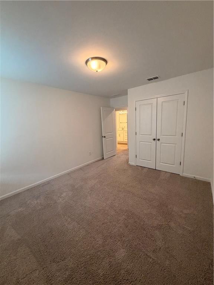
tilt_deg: -9.3
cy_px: 142
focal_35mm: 14
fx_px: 115
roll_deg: +2.8
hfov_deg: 85.7
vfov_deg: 102.1
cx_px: 107
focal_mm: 2.22
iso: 320
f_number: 2.2
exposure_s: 1/120
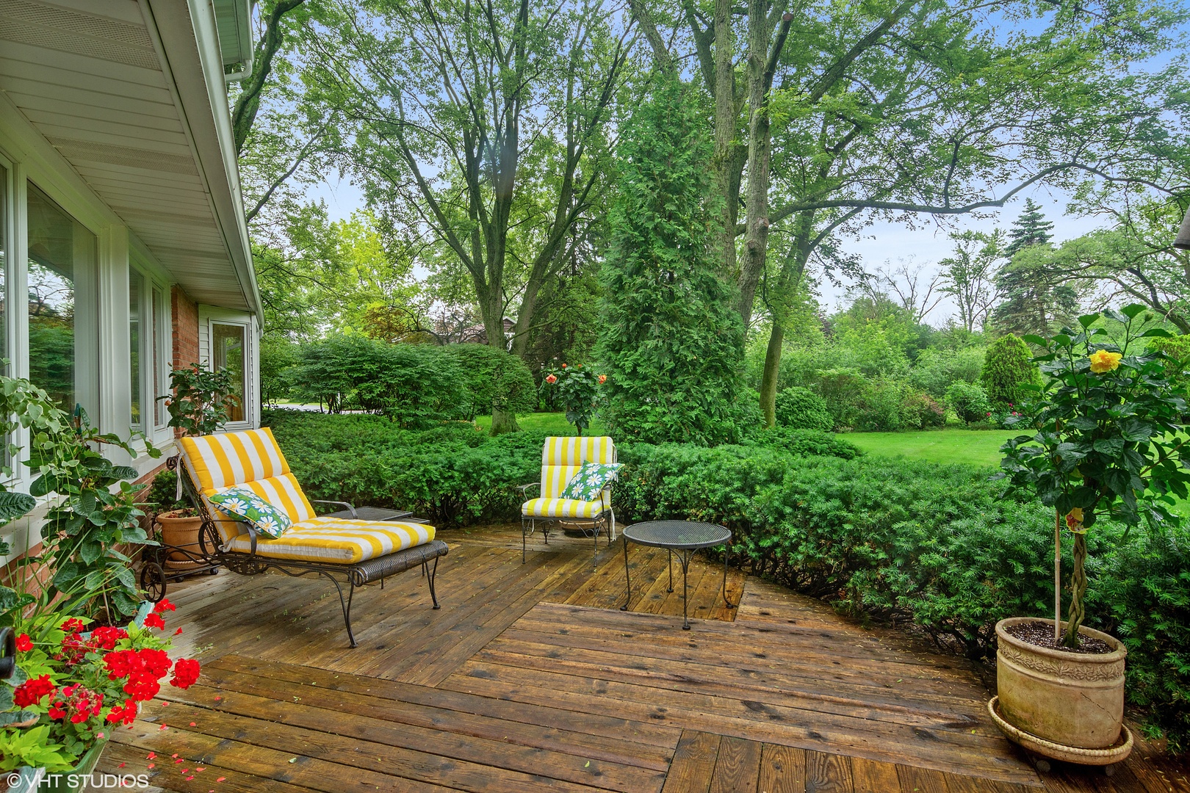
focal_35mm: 18
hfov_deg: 90.0
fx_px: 595
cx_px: 595
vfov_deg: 67.4
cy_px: 396
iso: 200
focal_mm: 12
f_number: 8
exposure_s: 1/30
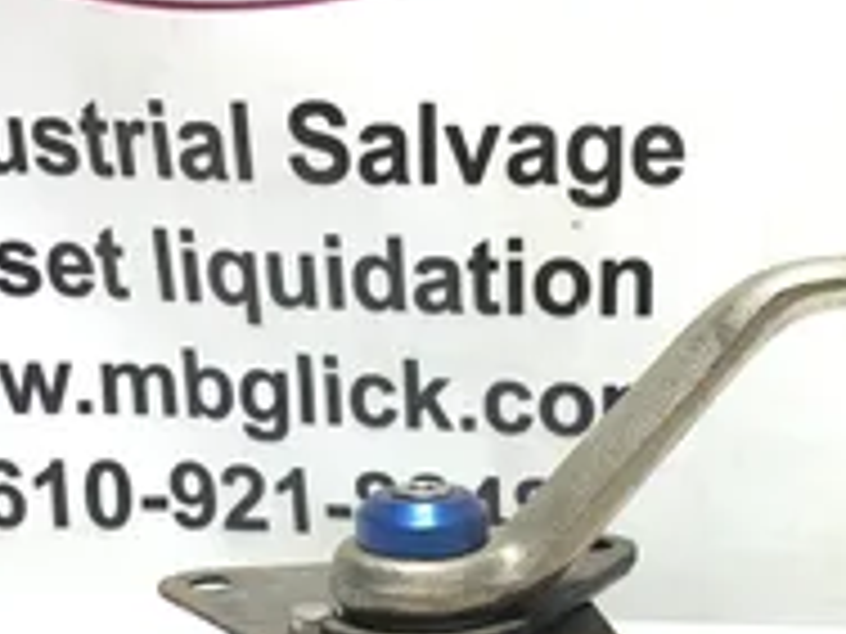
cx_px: 554
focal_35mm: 66
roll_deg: +0.8
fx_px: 1613
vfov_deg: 21.5
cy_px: 621
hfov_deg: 29.2
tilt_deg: -17.7
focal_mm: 3.3
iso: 25
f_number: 2.4
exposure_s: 1/40
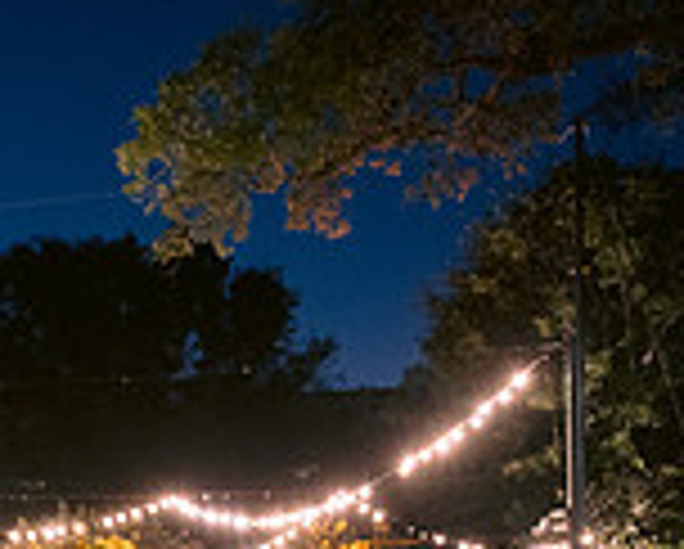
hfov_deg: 18.5
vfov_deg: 14.4
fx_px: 2027
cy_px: 812
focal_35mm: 100
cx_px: -63
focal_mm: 28
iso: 800
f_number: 2.8
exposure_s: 1/4
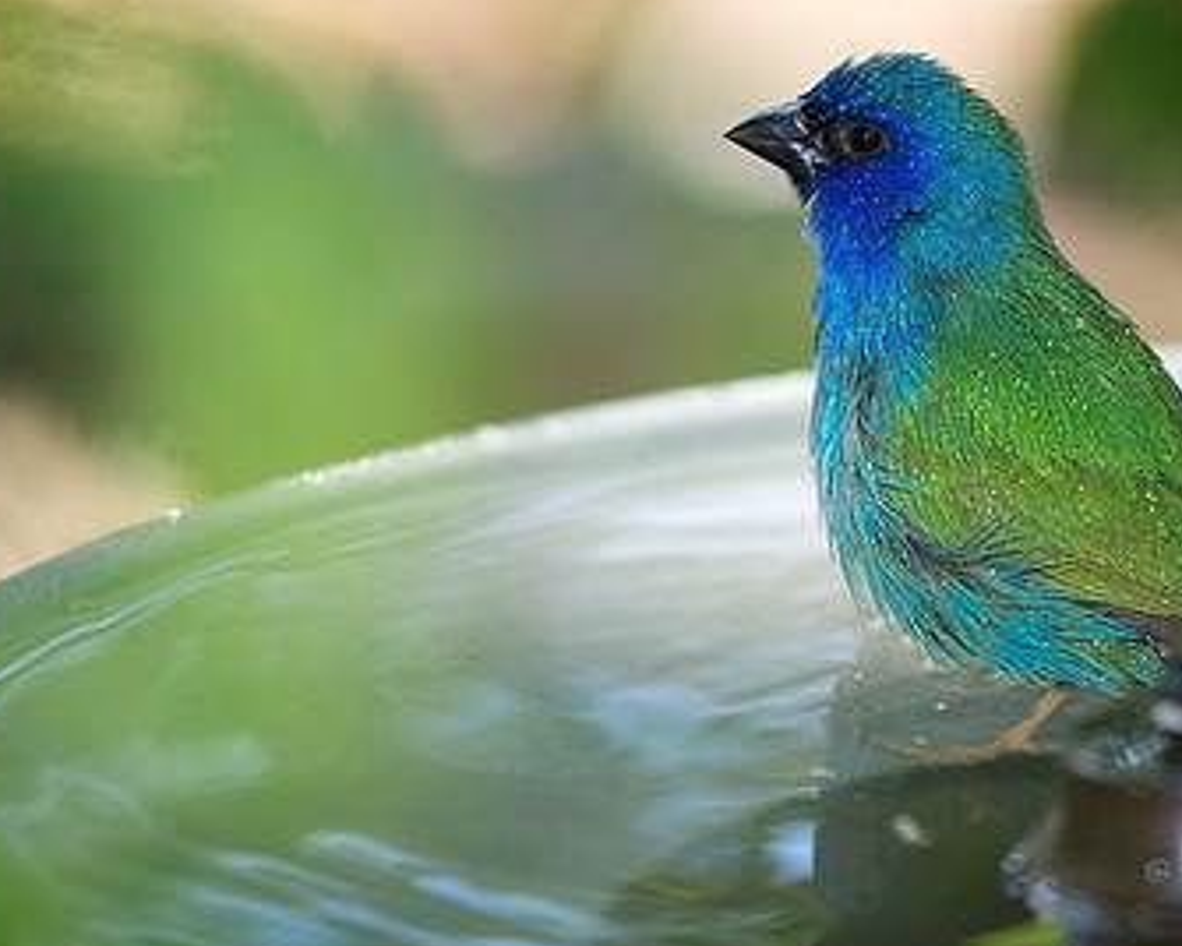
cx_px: 692
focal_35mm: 256
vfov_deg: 6.0
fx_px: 8949
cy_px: 554
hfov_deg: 7.6
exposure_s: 1/90
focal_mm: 105
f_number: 3
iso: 125
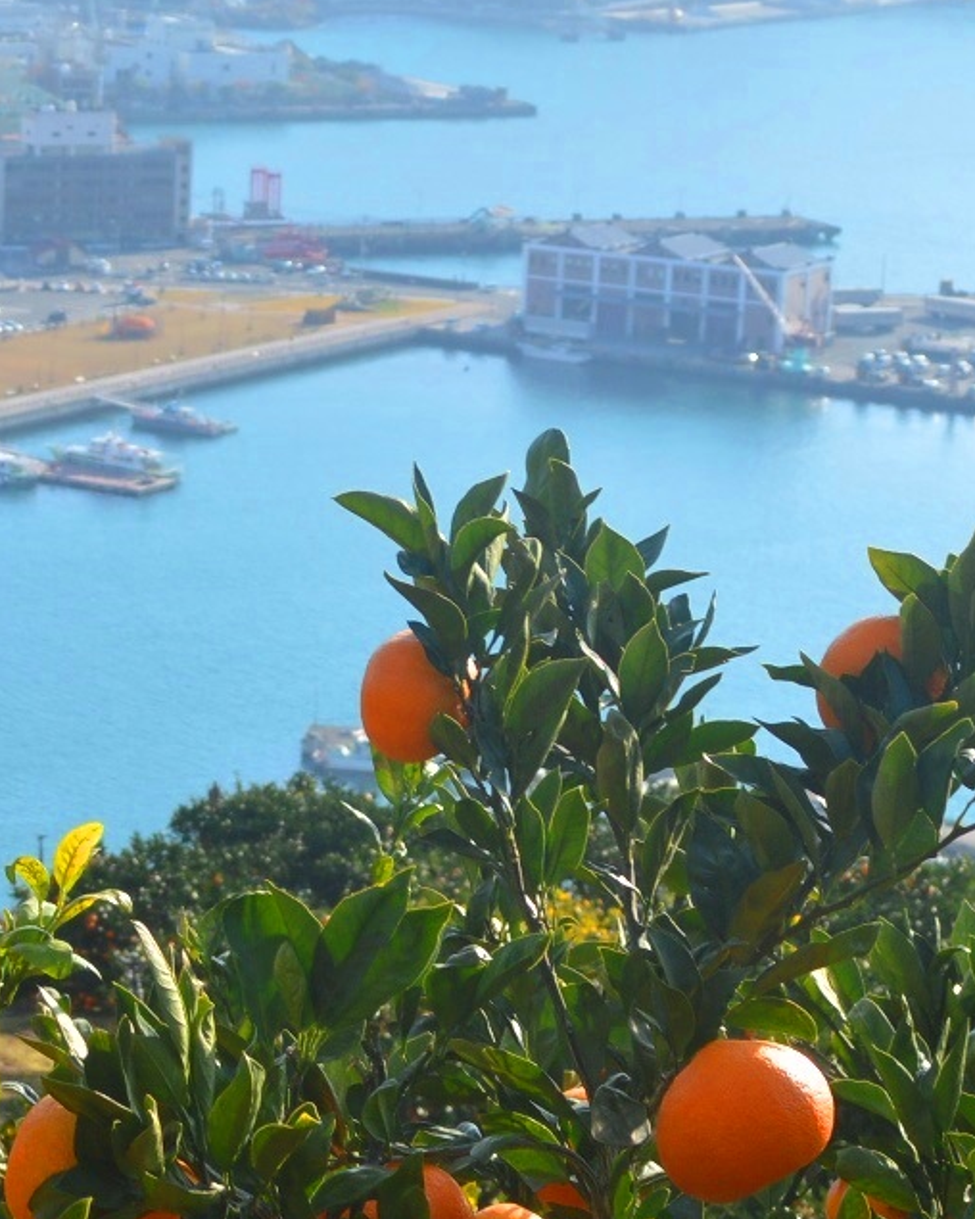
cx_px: -157
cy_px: 495
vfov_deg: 16.0
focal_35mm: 120
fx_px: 4328
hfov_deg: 12.6
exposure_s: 1/200
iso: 100
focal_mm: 24
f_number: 7.1
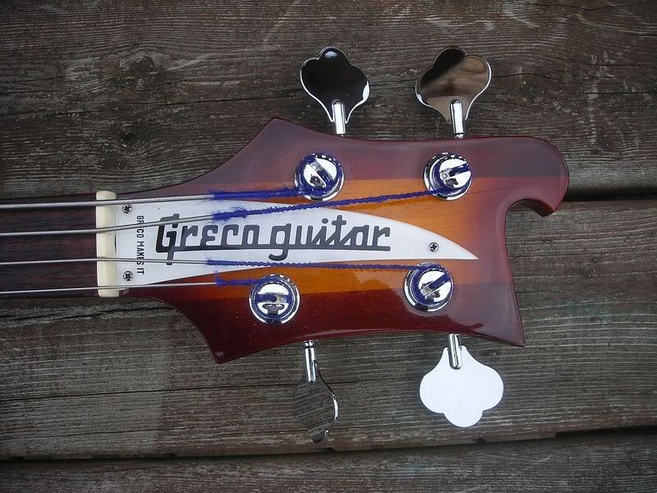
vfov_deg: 37.7
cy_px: 246
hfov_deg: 49.0
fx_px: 721
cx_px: 328
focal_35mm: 38
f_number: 3.2
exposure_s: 1/311
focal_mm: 6.3
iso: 50
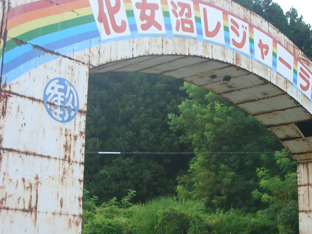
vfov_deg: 24.4
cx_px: 167
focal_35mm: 60
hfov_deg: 32.2
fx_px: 541
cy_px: 132
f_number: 8.5
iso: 50
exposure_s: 1/28.8
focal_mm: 5.8
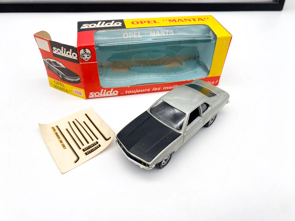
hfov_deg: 67.3
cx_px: 148
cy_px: 110
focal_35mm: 26
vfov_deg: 53.1
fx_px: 222
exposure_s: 1/250
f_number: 1.8
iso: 32
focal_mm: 4.25
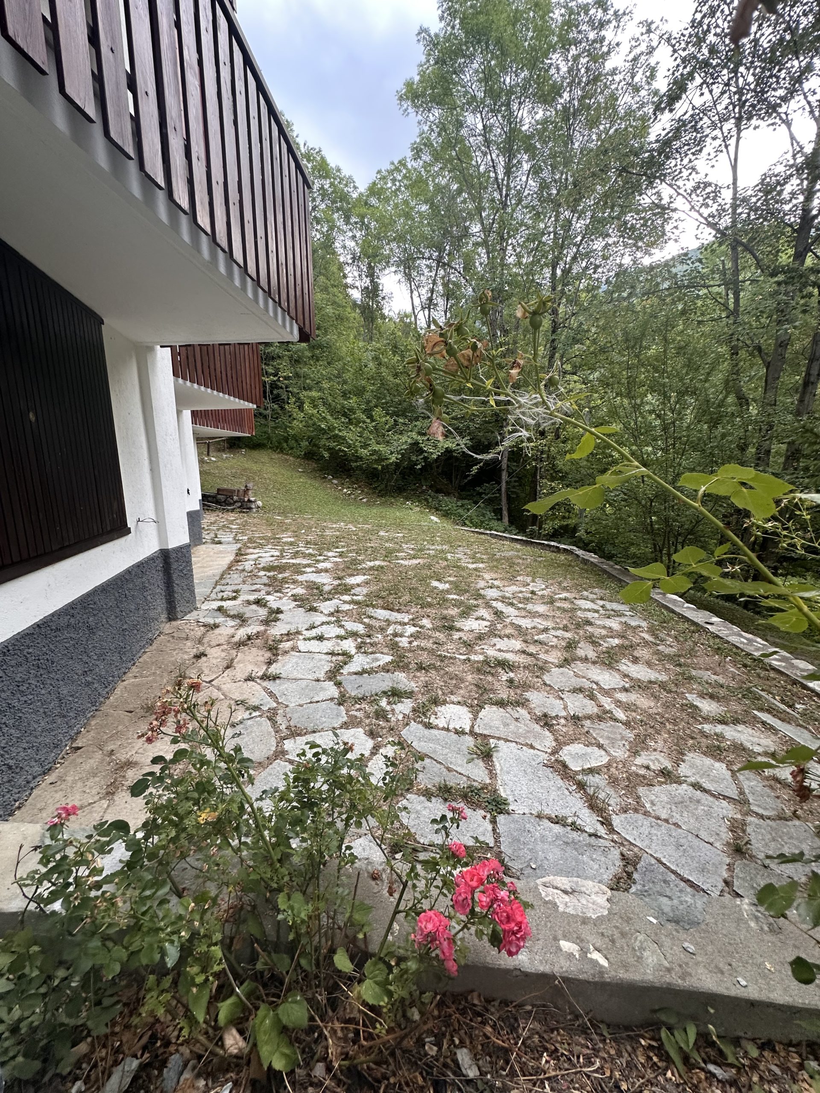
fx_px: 442
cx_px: 410
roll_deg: +0.9
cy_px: 546
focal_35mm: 14
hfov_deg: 85.7
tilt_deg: -10.5
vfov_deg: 102.1
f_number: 2.2
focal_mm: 2.22
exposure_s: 1/99
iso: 125
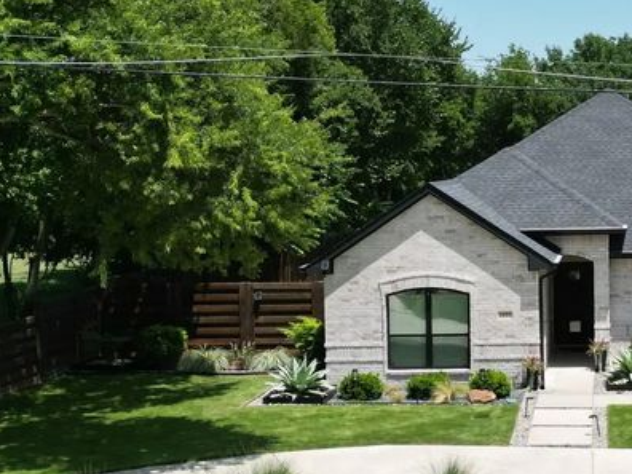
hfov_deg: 29.1
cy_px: 228
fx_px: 1132
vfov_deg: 23.6
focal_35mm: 62
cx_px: 635
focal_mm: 6.72
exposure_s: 1/3200
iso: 130
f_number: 1.7
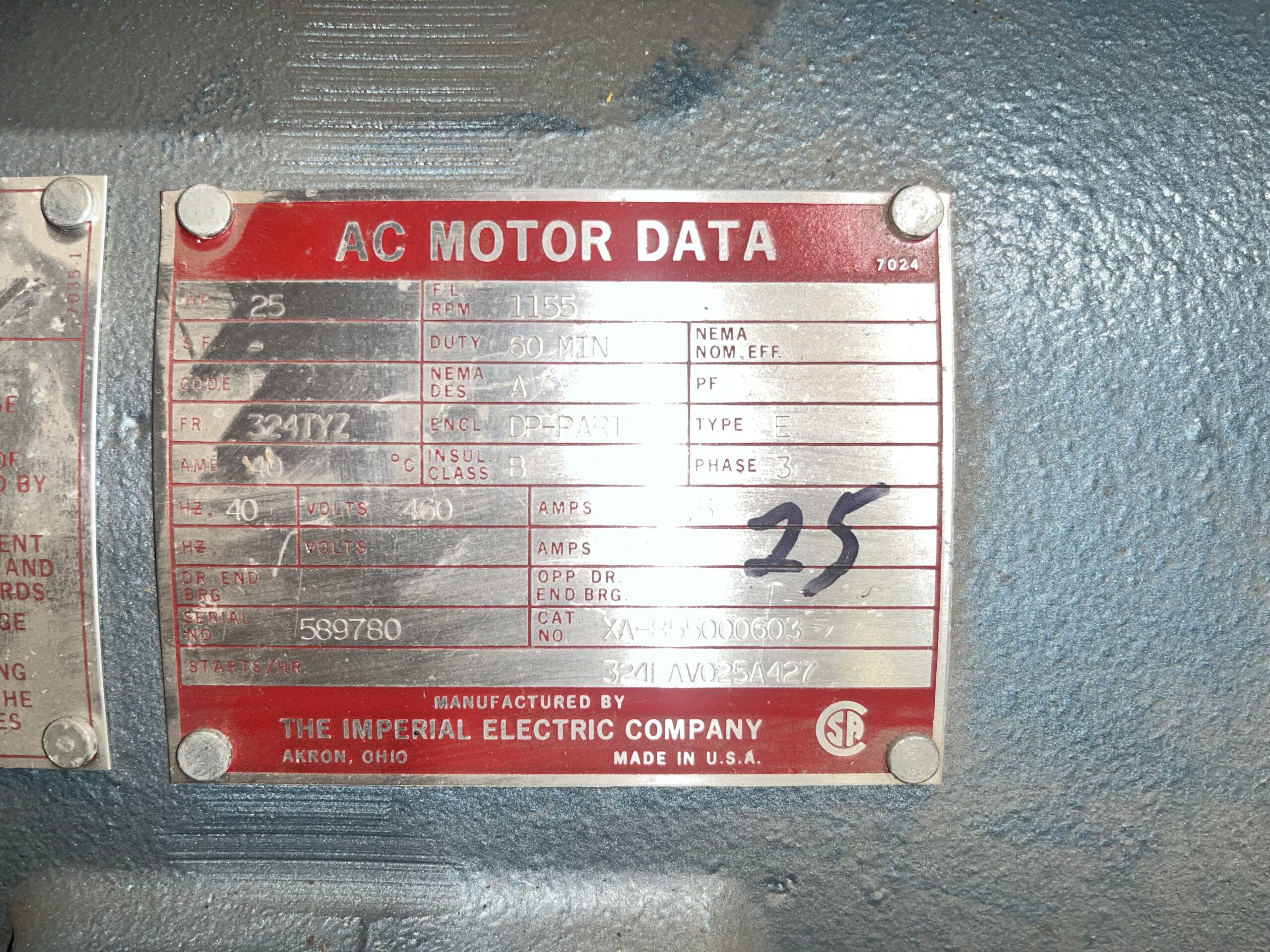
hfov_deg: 67.3
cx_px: 635
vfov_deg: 53.1
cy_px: 476
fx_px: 954
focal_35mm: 26
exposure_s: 1/62
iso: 32
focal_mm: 5.1
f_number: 1.6
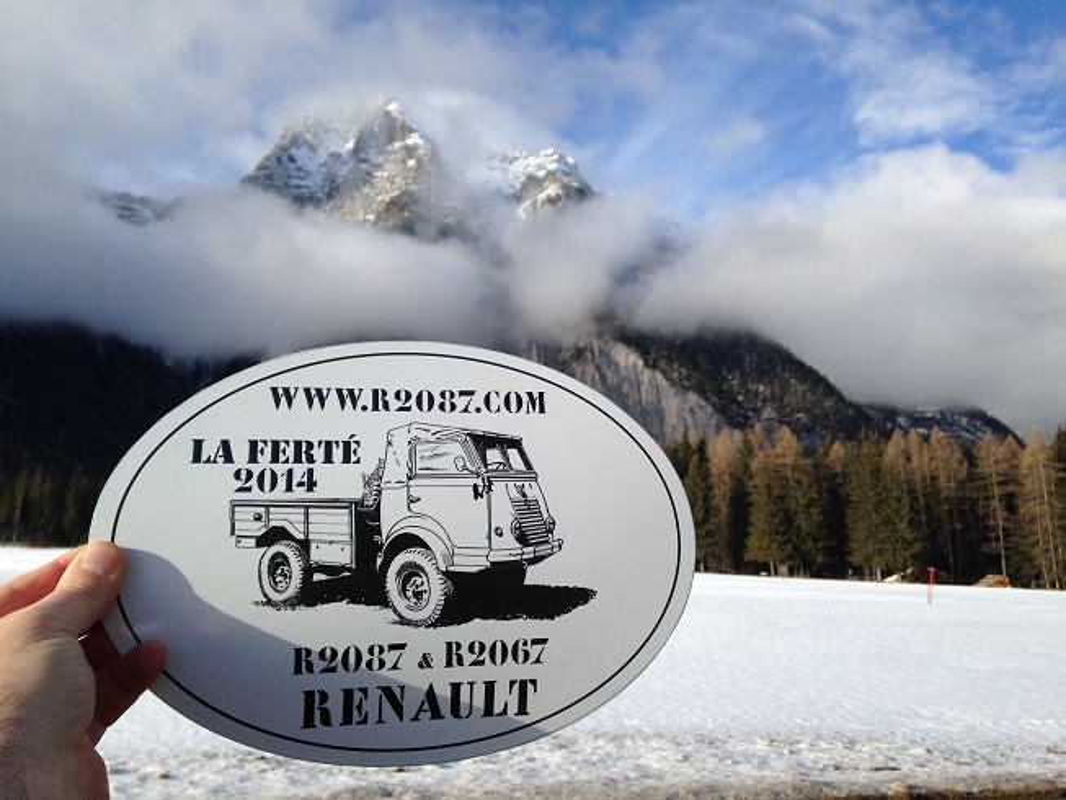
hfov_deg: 55.3
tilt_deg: +7.4
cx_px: 533
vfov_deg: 43.0
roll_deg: +0.2
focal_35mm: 33
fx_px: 1016
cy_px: 400
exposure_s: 1/1427
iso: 50
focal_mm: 4.12
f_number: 2.4
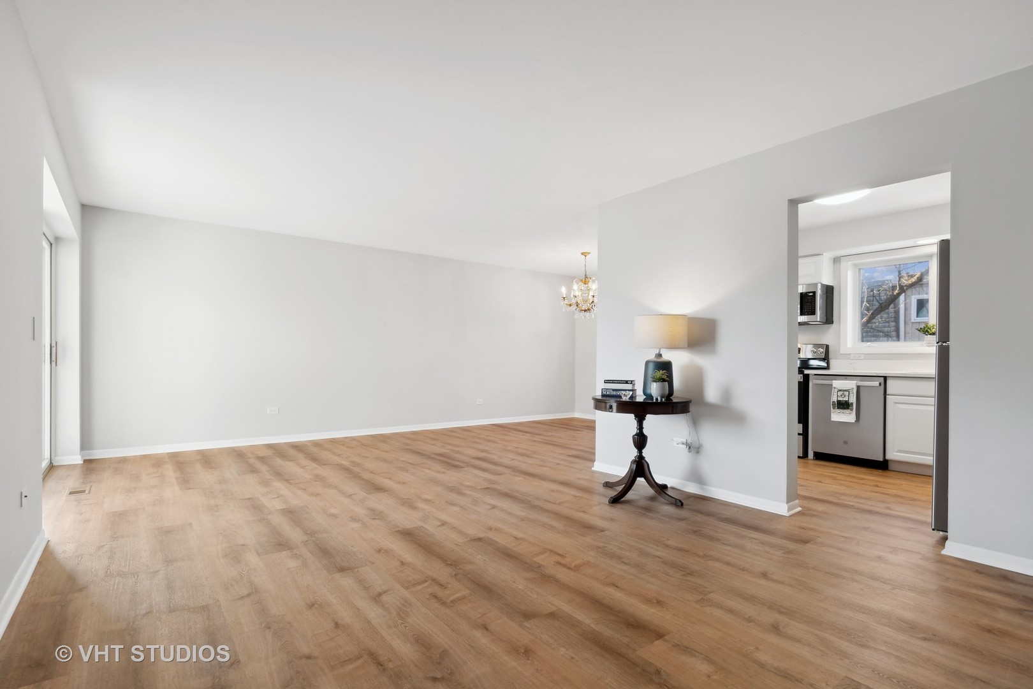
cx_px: 516
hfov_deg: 92.4
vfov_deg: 69.7
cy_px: 344
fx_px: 495
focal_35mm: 17
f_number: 9
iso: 200
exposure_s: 1/10
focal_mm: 11.5
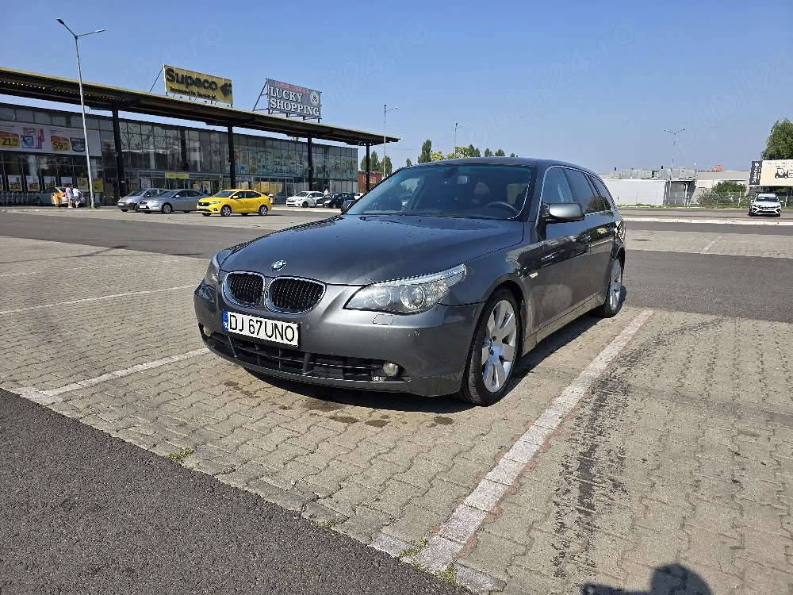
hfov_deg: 73.9
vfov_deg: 58.9
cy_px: 298
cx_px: 396
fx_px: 527
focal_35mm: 23
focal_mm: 6.3
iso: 80
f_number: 1.7
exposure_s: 1/10000
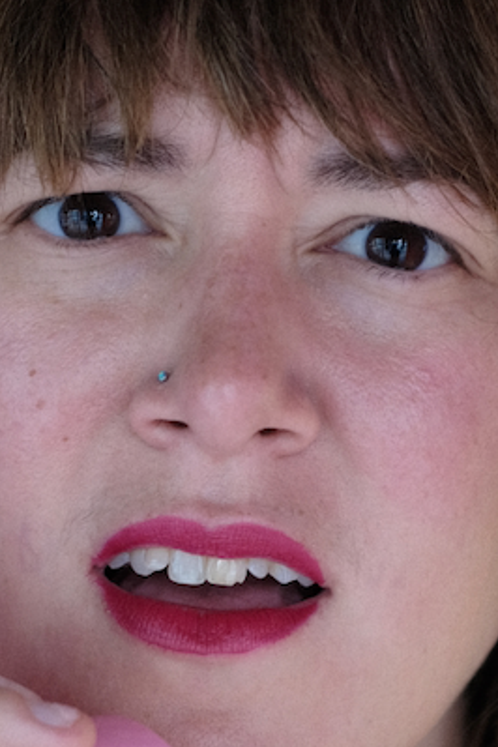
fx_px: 3527
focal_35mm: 170
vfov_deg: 12.1
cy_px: 562
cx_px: 221
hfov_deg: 8.1
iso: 160
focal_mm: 35
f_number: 2
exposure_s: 1/52
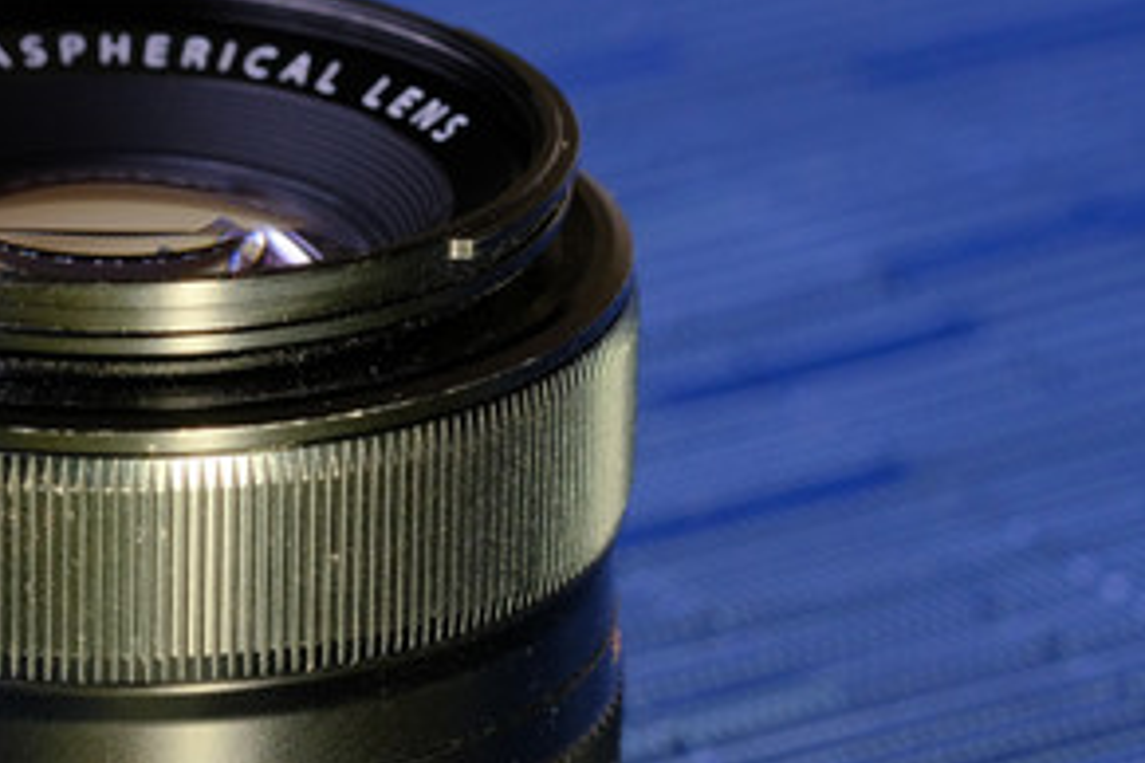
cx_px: 244
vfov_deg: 4.6
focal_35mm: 297
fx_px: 9446
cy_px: 631
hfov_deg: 6.9
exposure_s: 1/4
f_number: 7.1
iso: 800
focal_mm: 90
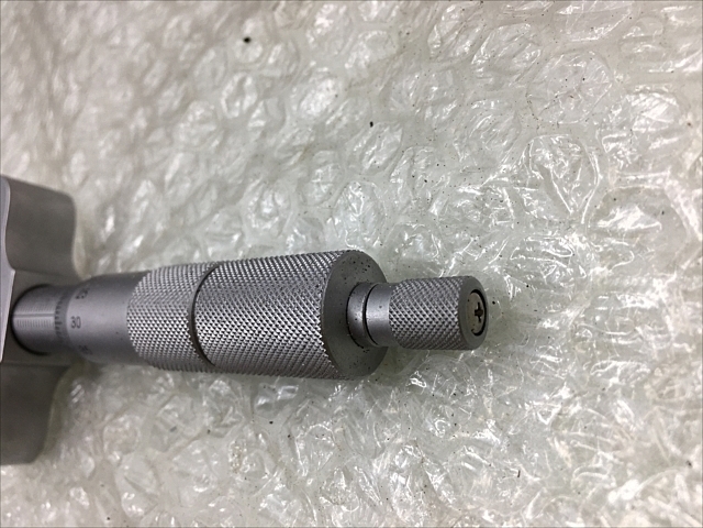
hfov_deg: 61.7
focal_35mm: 29
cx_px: 352
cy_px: 264
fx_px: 589
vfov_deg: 48.2
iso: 25
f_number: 2.2
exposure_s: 1/120
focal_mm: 4.15
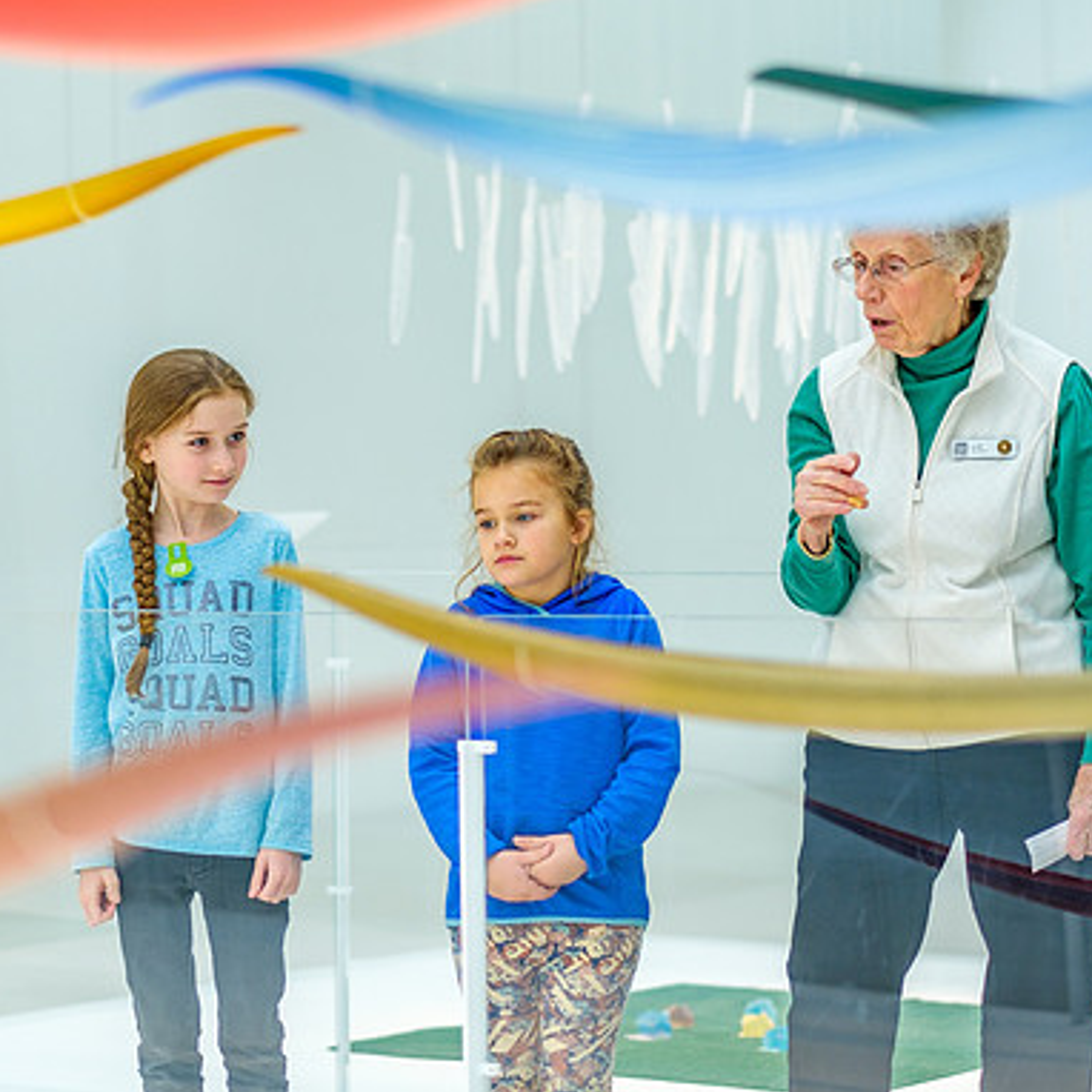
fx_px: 4176
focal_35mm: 117
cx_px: 433
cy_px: 504
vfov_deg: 14.9
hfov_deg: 14.9
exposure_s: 1/350
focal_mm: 56
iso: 200
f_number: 1.4
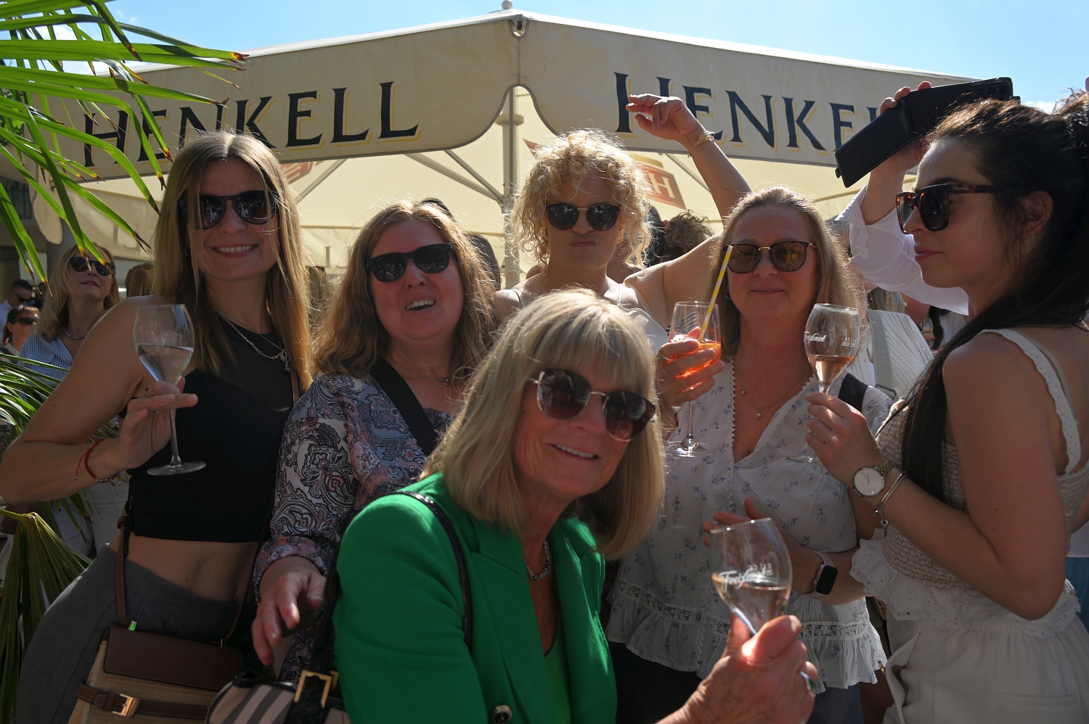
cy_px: 362
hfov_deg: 60.3
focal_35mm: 31
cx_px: 544
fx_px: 937
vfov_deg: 42.3
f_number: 5.6
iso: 100
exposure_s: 1/500
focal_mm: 31
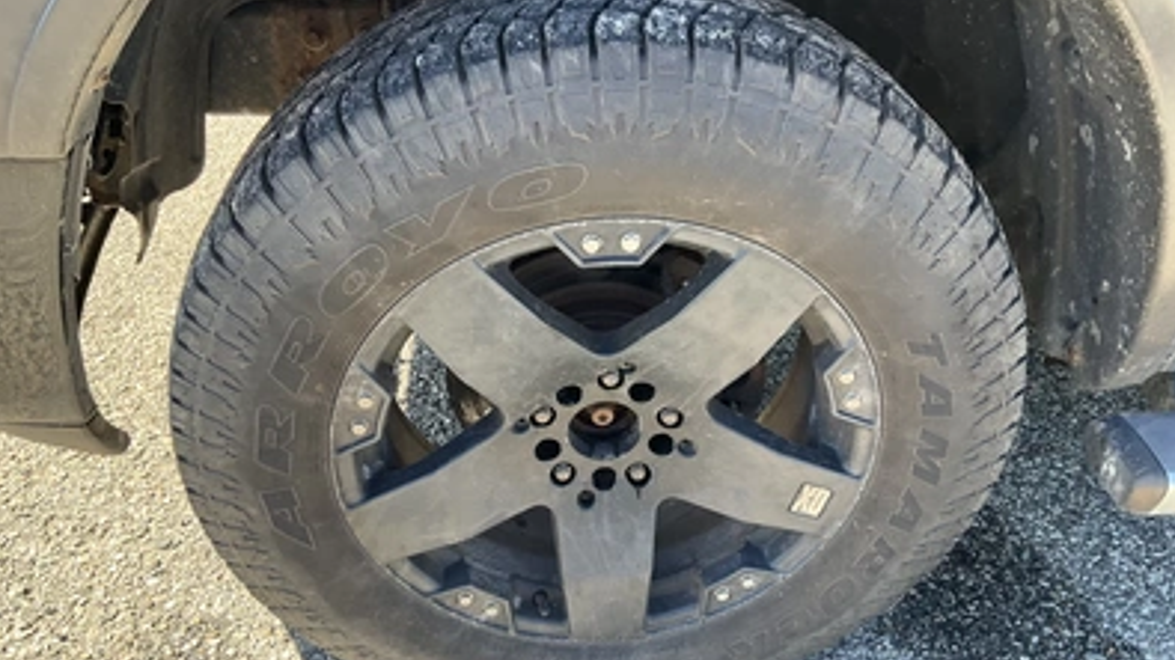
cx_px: 592
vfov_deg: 36.6
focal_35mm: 32
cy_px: 386
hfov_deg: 61.0
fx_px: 997
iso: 32
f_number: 1.8
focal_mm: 3
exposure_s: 1/143
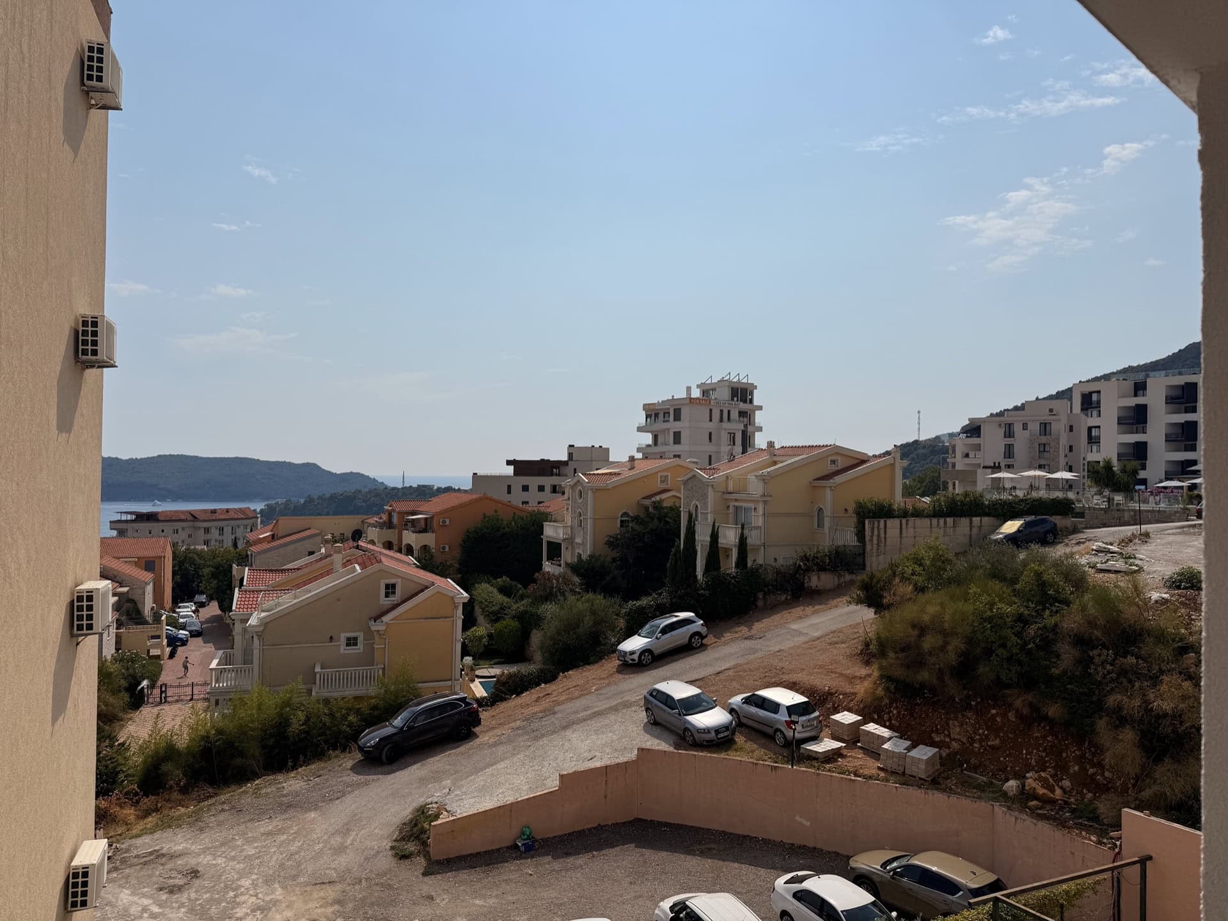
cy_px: 460
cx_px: 614
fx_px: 851
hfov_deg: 71.6
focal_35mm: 24
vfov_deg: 56.8
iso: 64
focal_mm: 6.8
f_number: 1.8
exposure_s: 1/14286
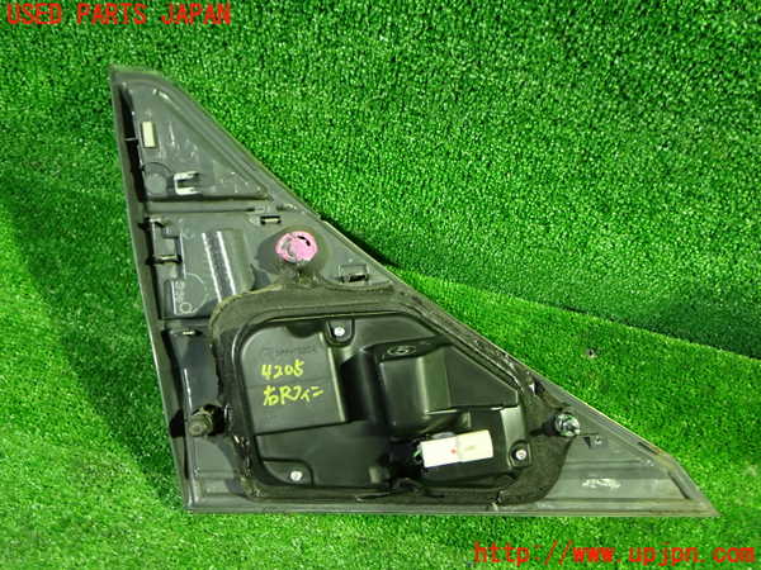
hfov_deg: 60.0
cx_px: 380
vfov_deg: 46.8
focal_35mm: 30
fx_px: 660
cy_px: 285
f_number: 2.3
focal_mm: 5.4
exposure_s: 1/25
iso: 800
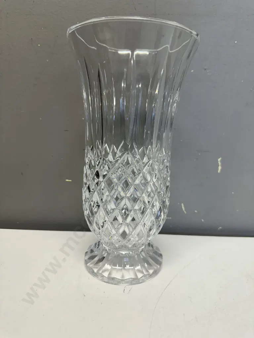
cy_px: 169
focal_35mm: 24
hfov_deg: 56.8
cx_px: 127
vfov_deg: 71.6
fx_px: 235
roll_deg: -2.3
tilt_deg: -12.1
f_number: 1.78
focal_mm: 6.86
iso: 100
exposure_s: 1/100
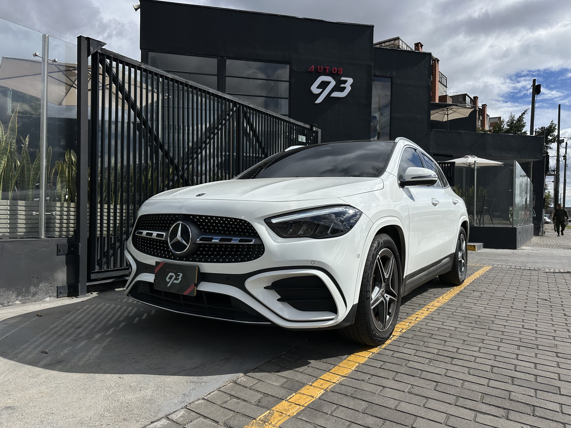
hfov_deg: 71.6
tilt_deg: -0.1
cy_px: 214
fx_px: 396
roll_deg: -1.4
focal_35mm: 24
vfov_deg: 56.8
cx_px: 286
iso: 100
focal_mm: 6.86
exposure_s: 1/18519
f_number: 1.78
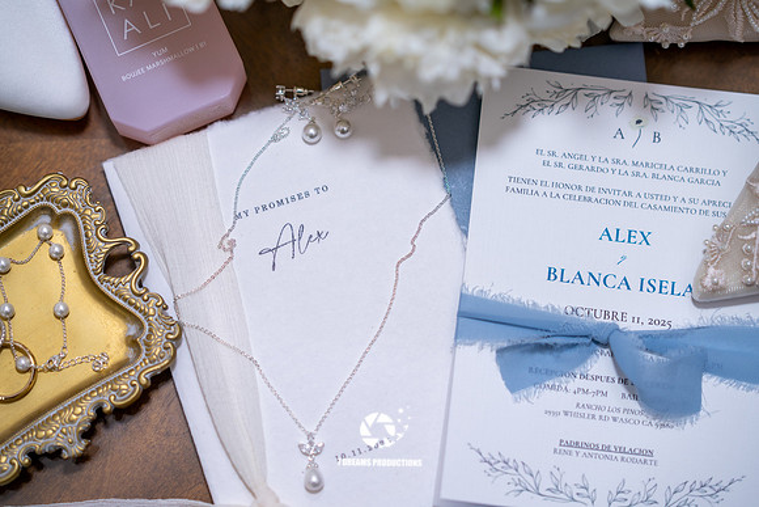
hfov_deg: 23.9
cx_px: 380
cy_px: 254
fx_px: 1792
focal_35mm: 85
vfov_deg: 16.1
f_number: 2
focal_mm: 85
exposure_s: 1/125
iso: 250
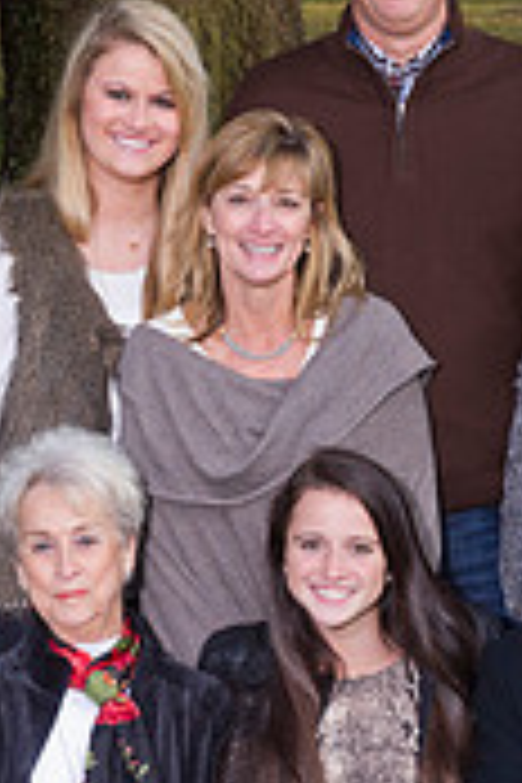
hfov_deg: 8.9
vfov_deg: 13.2
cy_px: 648
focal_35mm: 155
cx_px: 331
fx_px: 3371
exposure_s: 1/200
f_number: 8
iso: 800
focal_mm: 60
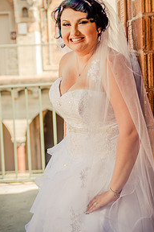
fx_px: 500
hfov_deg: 17.5
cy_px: 73
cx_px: 79
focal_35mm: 78
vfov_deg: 25.8
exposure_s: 1/320
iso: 50
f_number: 2.8
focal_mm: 50
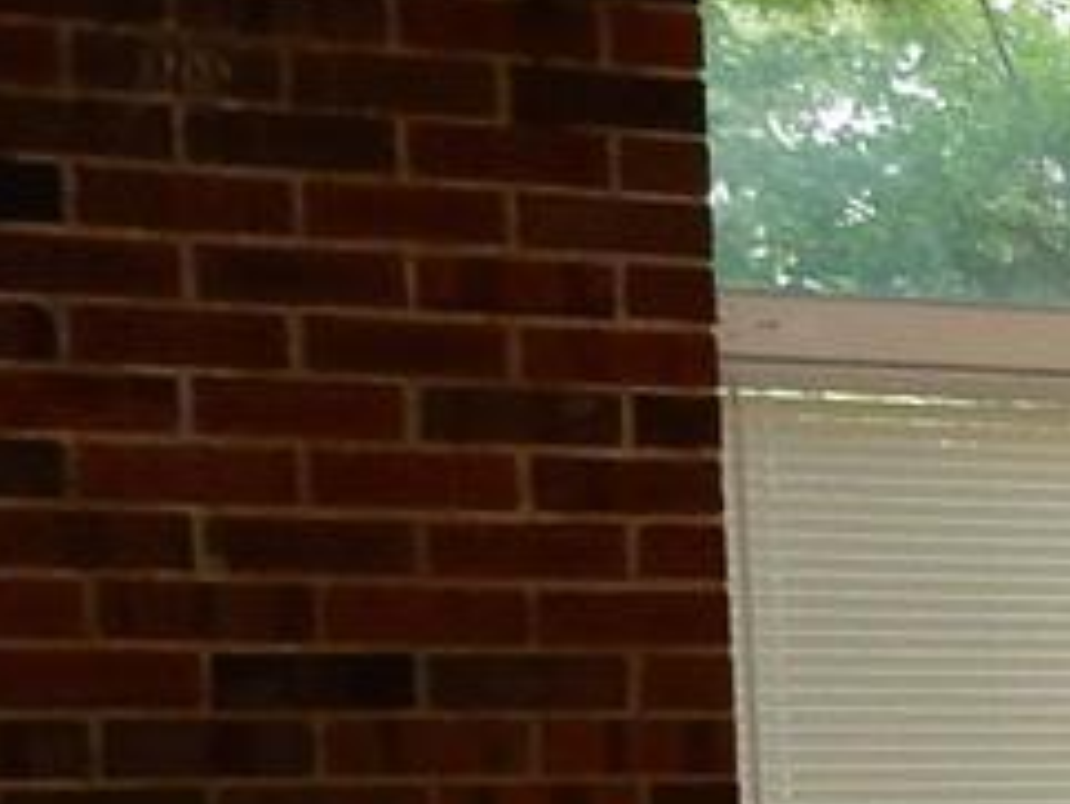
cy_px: 1186
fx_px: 5134
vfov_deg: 8.7
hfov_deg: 10.2
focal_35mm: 166
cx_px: 2646
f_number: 3.7
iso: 220
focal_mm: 4.5
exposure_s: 1/30
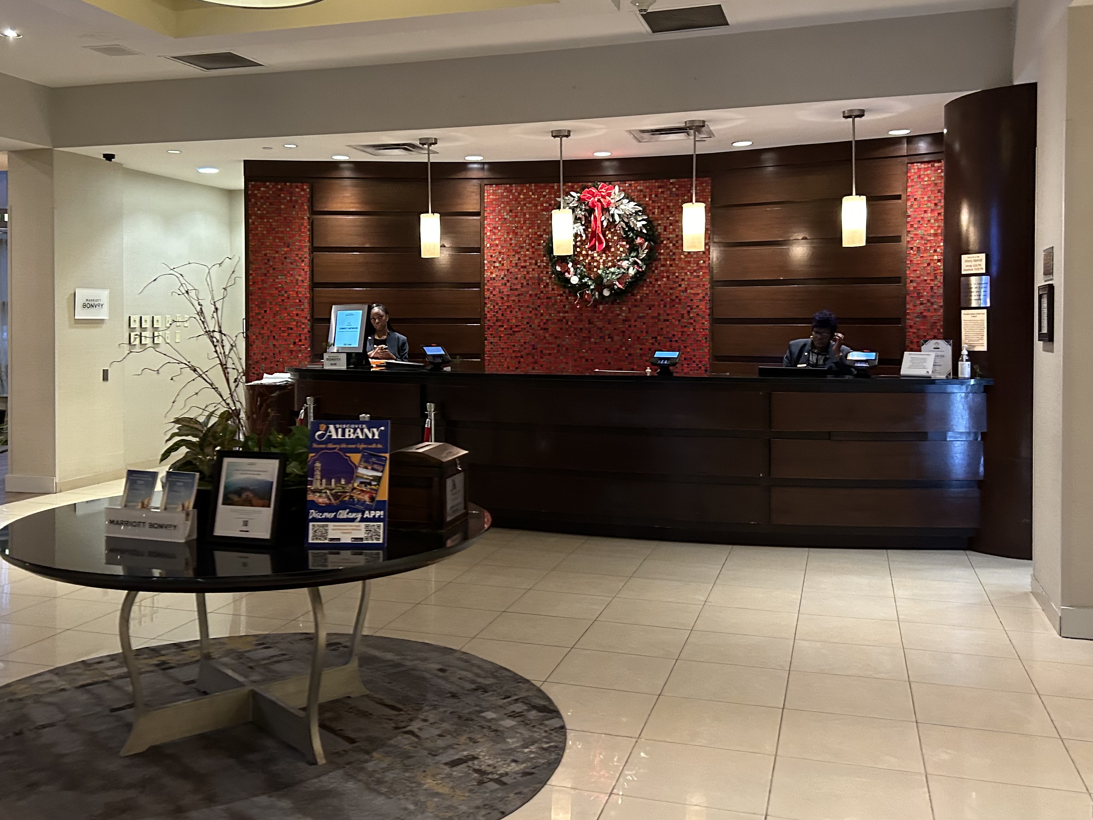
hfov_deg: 53.8
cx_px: 479
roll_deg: +1.0
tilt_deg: -6.3
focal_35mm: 34
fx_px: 1074
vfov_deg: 41.6
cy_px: 335
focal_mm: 5.7
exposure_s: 1/60
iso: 400
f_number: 1.5
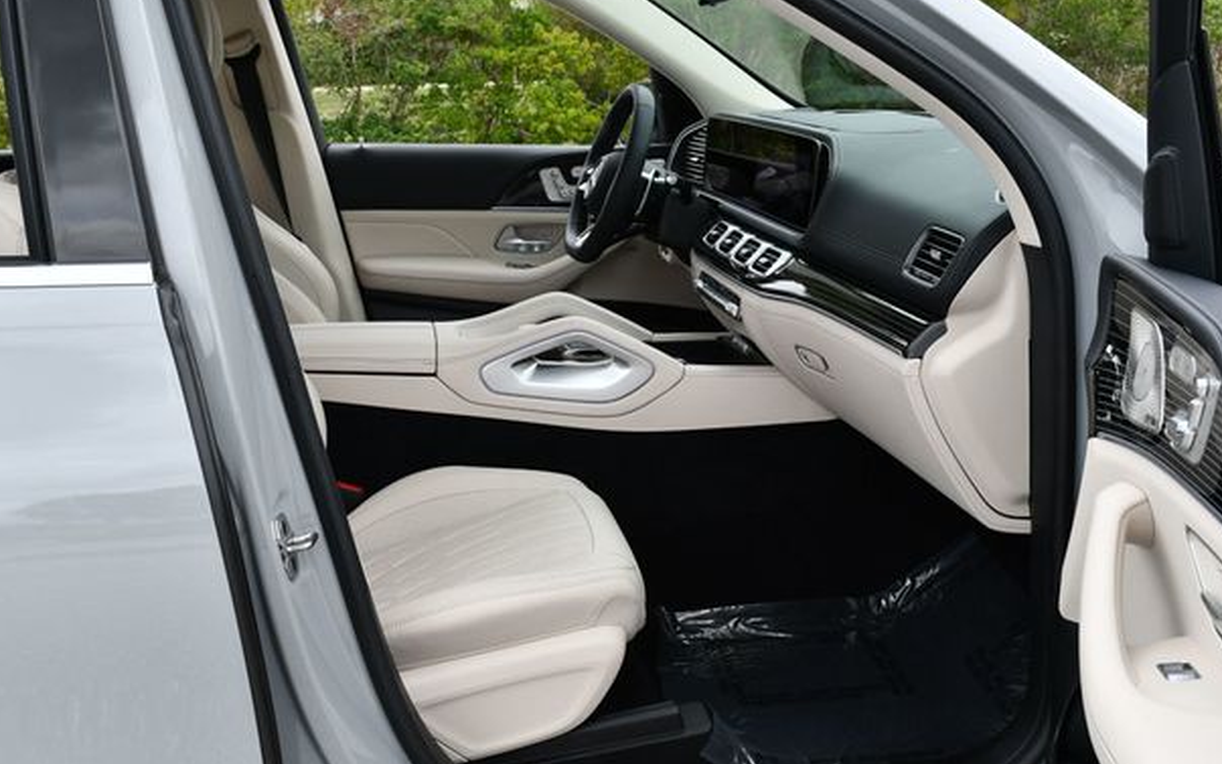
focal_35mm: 39
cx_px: 584
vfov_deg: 32.8
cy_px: 419
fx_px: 1299
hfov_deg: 50.4
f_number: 6.3
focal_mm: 18
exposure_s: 1/250
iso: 200
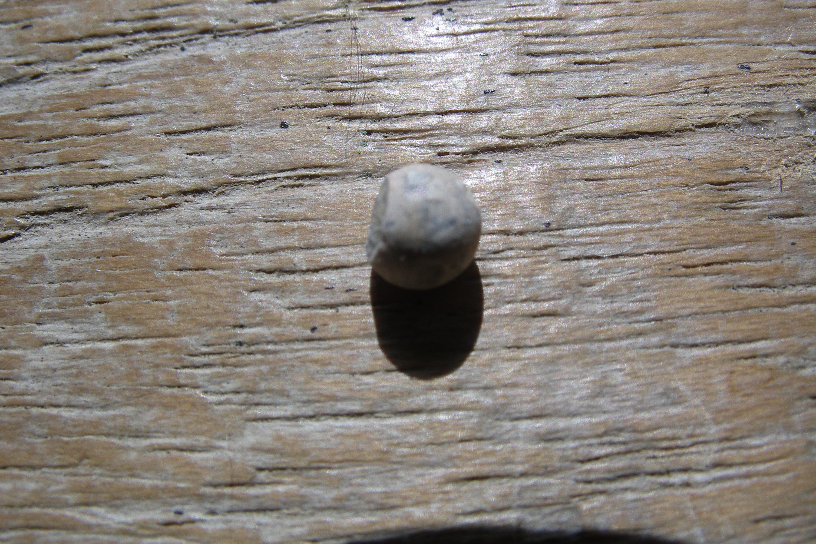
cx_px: 404
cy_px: 256
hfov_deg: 49.5
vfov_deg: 34.2
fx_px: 884
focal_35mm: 39
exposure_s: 1/320
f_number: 6.5
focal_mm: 7.8
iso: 80
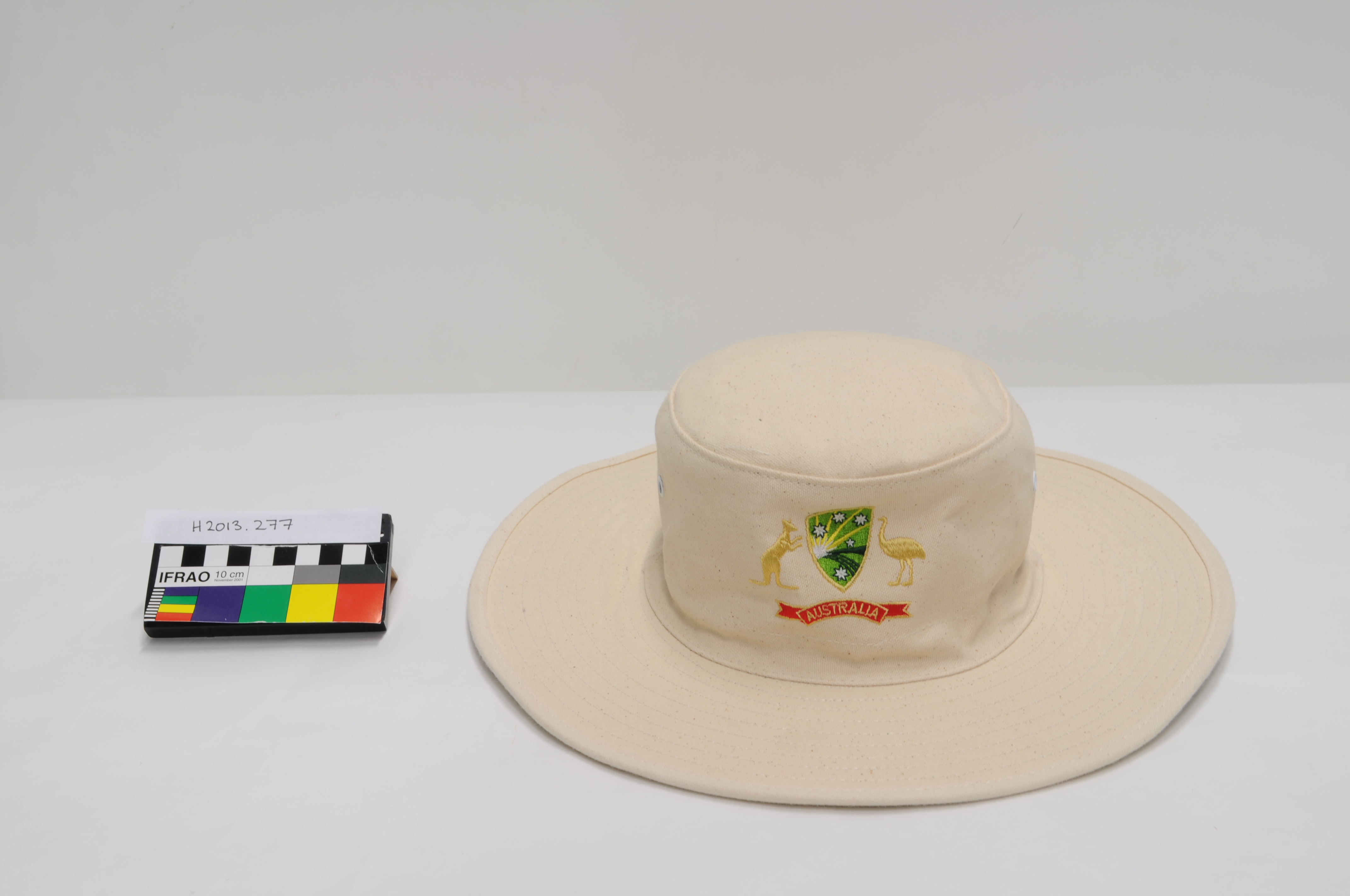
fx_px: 1629
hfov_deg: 45.0
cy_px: 448
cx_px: 675
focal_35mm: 44
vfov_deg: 30.8
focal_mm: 29
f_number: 16
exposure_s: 1.3
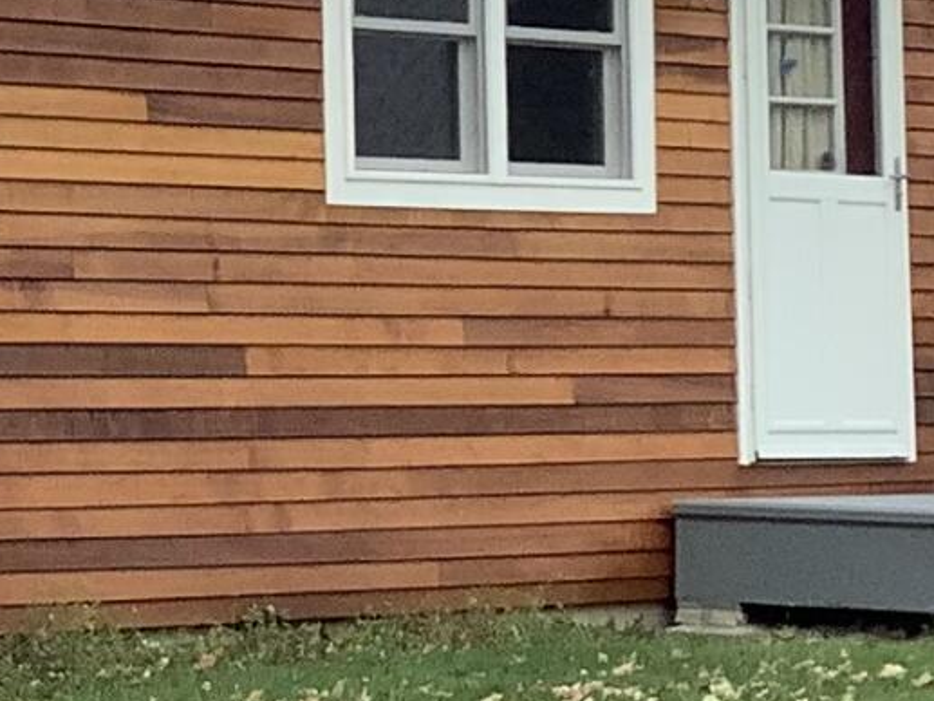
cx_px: 51
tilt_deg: +4.8
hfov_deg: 10.9
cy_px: 25
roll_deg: -0.1
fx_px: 4858
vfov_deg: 8.2
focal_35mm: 180
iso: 25
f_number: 2.4
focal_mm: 3.3
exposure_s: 1/595
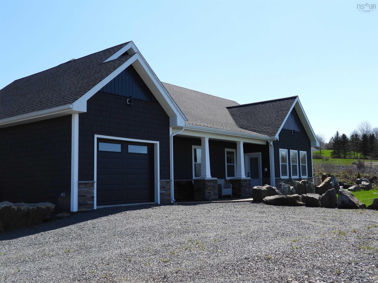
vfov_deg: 40.7
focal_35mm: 35
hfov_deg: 52.6
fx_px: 382
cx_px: 189
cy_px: 142
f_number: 3.2
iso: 100
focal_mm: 6.3
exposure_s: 1/1000
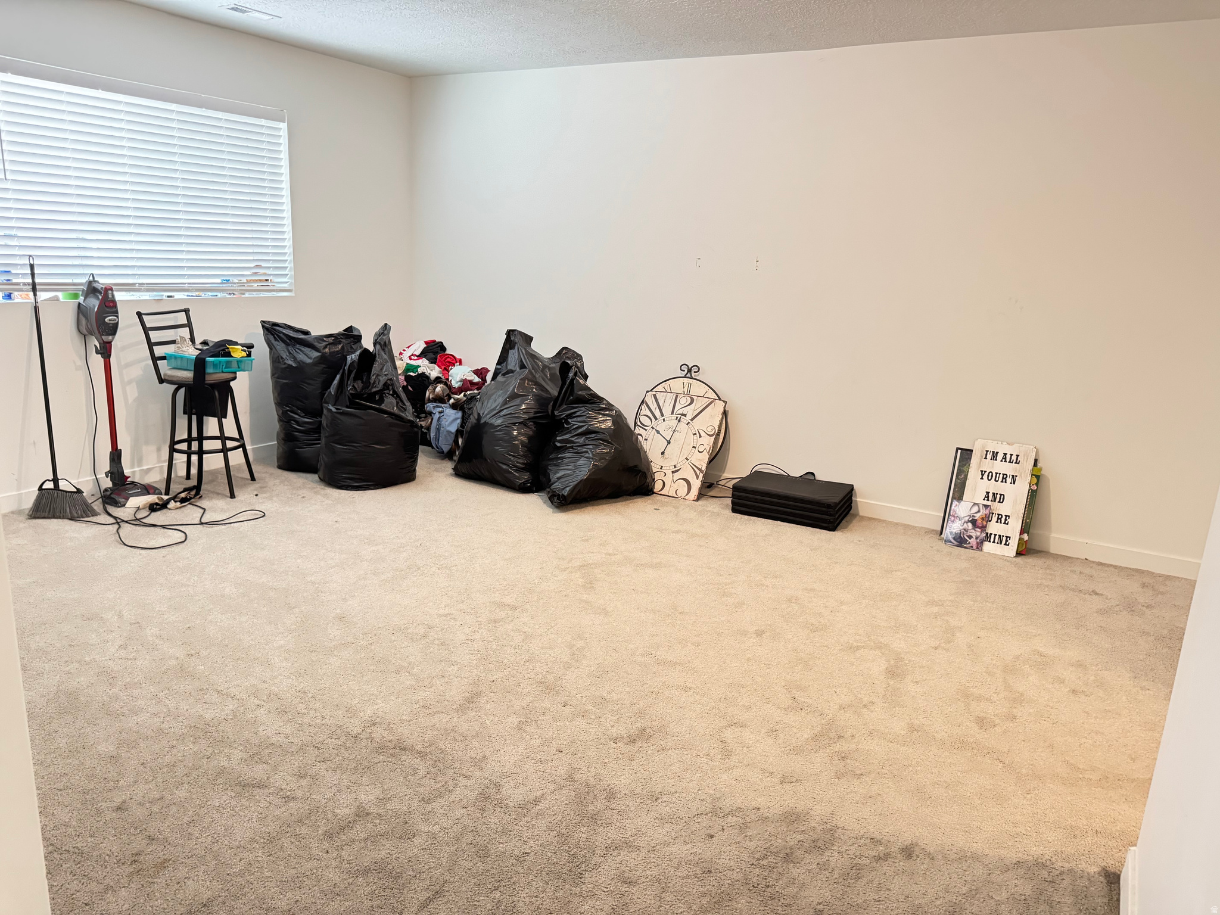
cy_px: 458
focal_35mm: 24
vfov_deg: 56.8
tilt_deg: -13.4
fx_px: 846
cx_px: 610
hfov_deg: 71.6
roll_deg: -3.2
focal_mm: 6.76
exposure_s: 1/60
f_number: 1.78
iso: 800
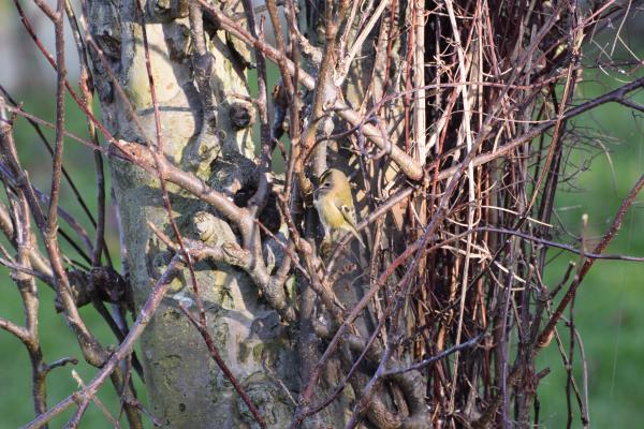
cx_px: 322
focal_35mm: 450
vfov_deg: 3.1
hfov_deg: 4.6
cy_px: 214
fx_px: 8049
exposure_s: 1/250
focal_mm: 300
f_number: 5.6
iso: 560
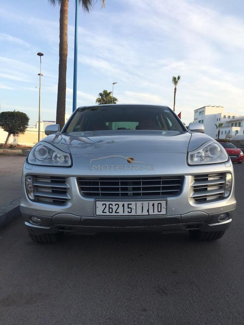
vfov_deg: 61.7
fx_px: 272
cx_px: 122
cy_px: 162
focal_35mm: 29
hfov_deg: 48.2
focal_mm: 4.15
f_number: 2.2
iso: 32
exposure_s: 1/562
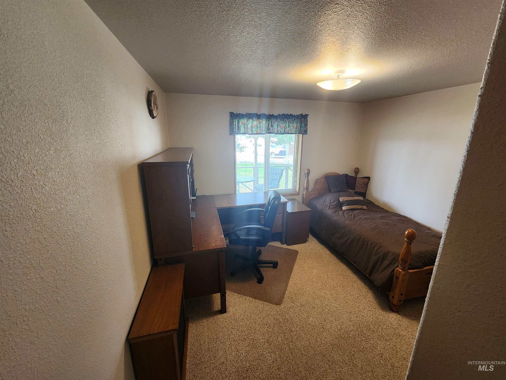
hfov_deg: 106.2
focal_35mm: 13
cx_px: 253
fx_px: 190
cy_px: 190
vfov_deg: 89.9
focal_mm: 2.2
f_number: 2.2
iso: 250
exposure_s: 1/60
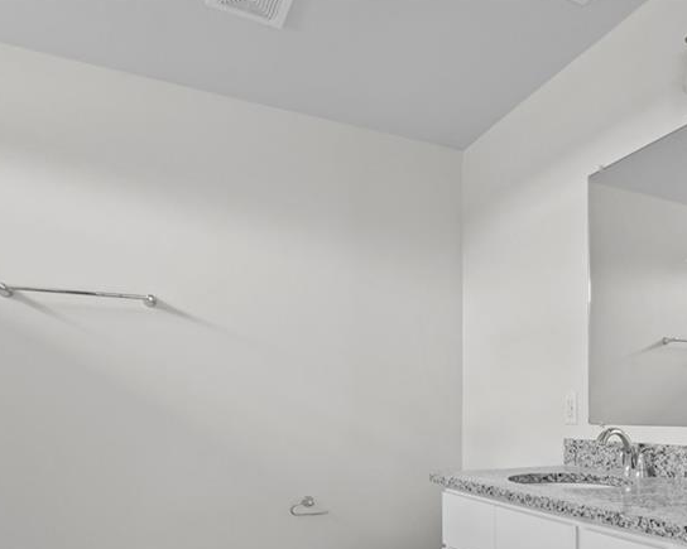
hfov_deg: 55.4
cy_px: 421
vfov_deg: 46.5
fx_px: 610
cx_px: 530
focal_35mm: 30
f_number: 6.3
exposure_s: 1/8
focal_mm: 17
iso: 500
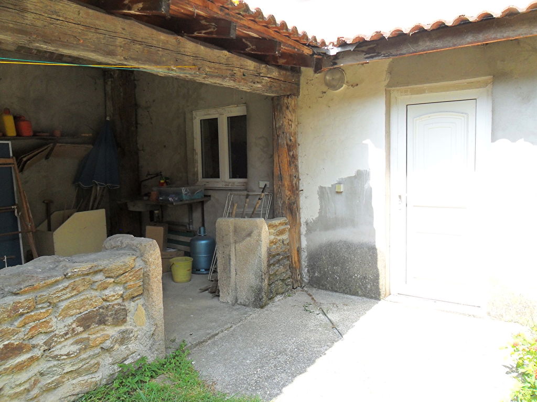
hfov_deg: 65.3
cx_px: 268
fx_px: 419
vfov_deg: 51.4
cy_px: 201
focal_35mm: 27
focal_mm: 4.9
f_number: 3.5
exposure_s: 1/180
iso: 100
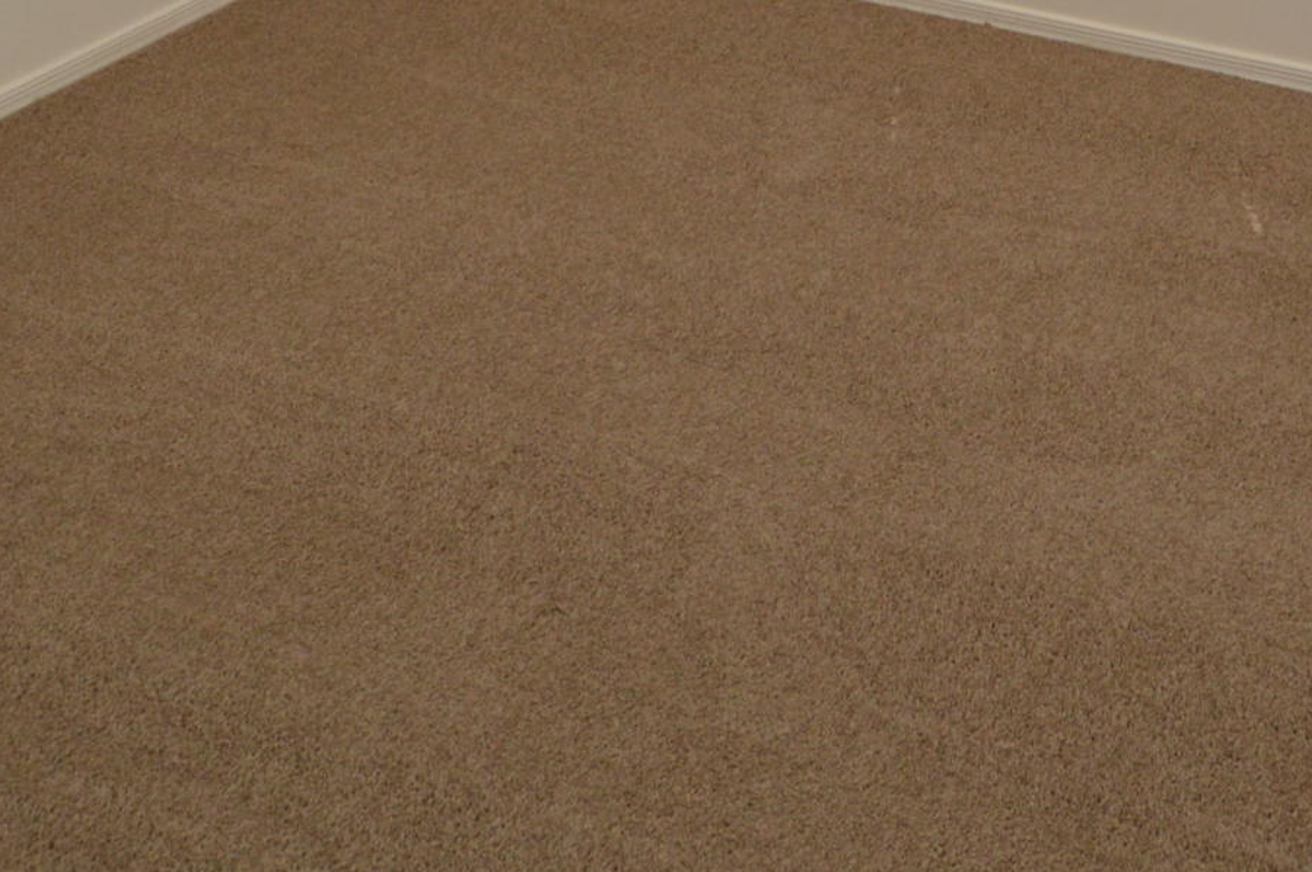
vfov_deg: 21.8
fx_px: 1820
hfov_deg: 38.5
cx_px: 1004
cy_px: -483
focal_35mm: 50
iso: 400
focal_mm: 10
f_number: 4
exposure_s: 1/60
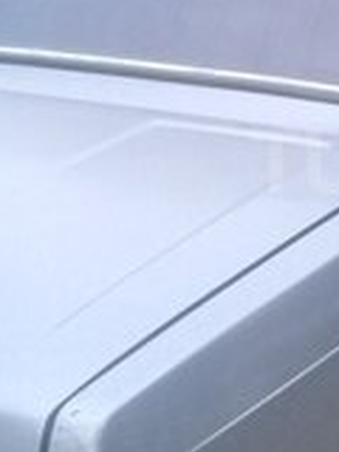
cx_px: 469
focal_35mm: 96
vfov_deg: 20.4
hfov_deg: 14.6
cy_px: 161
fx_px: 1254
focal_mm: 3.3
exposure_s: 1/17
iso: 250
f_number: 2.2
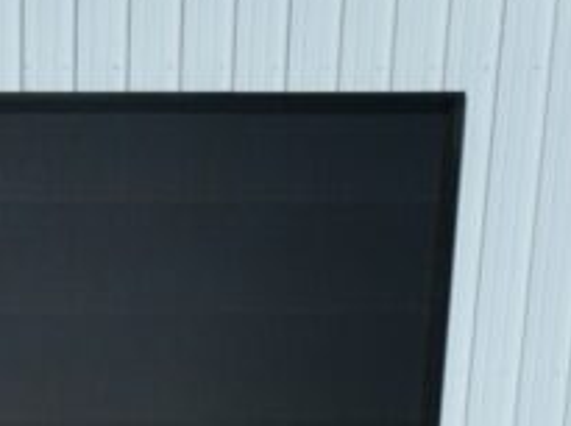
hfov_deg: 16.1
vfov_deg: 12.3
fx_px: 1976
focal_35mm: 120
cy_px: 113
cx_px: -25
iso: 140
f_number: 2.8
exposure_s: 1/5000
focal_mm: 12.29
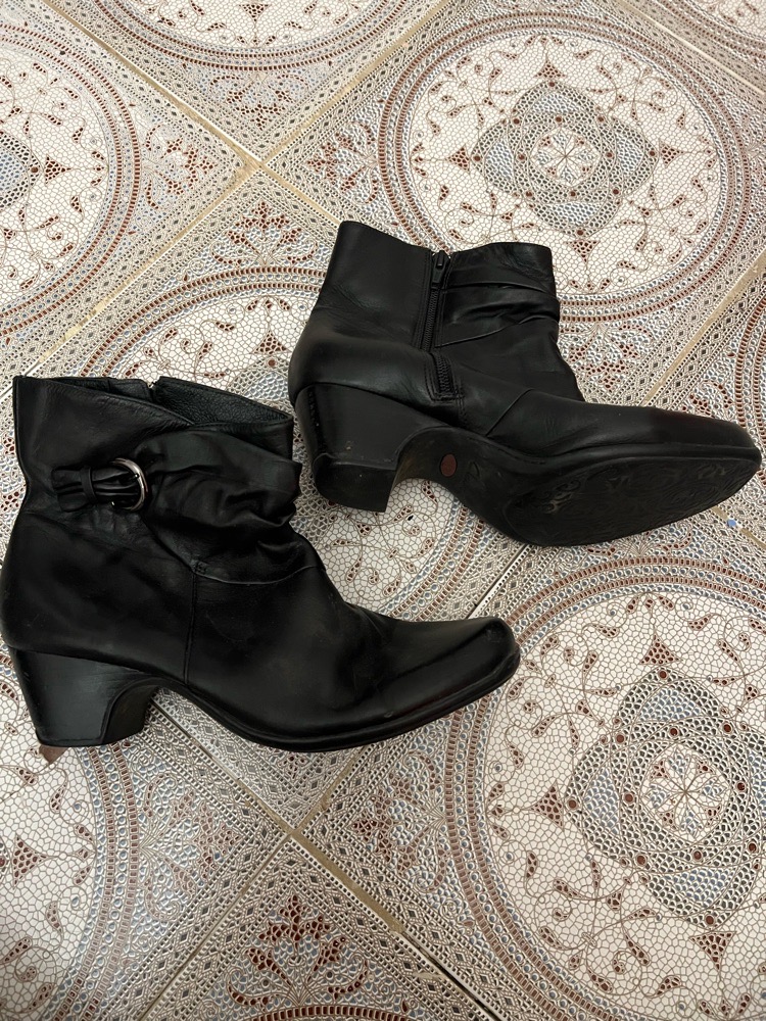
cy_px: 510
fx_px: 767
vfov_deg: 67.3
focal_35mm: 26
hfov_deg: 53.1
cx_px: 383
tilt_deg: -72.2
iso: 500
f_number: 1.5
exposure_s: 1/33
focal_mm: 5.7
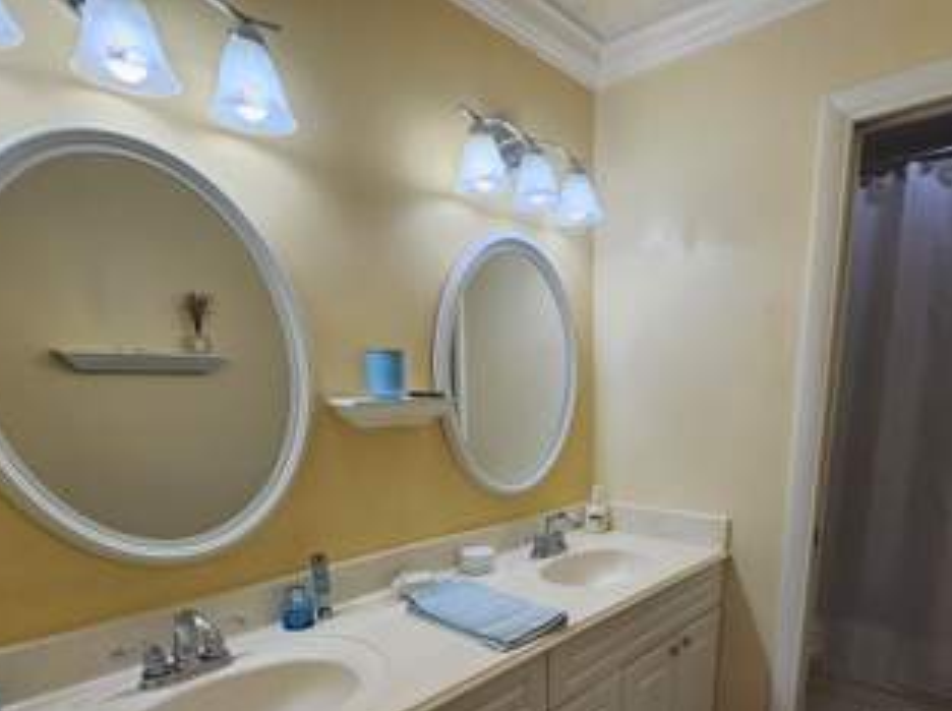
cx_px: 537
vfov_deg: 61.6
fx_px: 549
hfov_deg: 81.4
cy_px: 545
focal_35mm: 20
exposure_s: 1/182
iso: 50
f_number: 2.2
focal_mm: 2.2
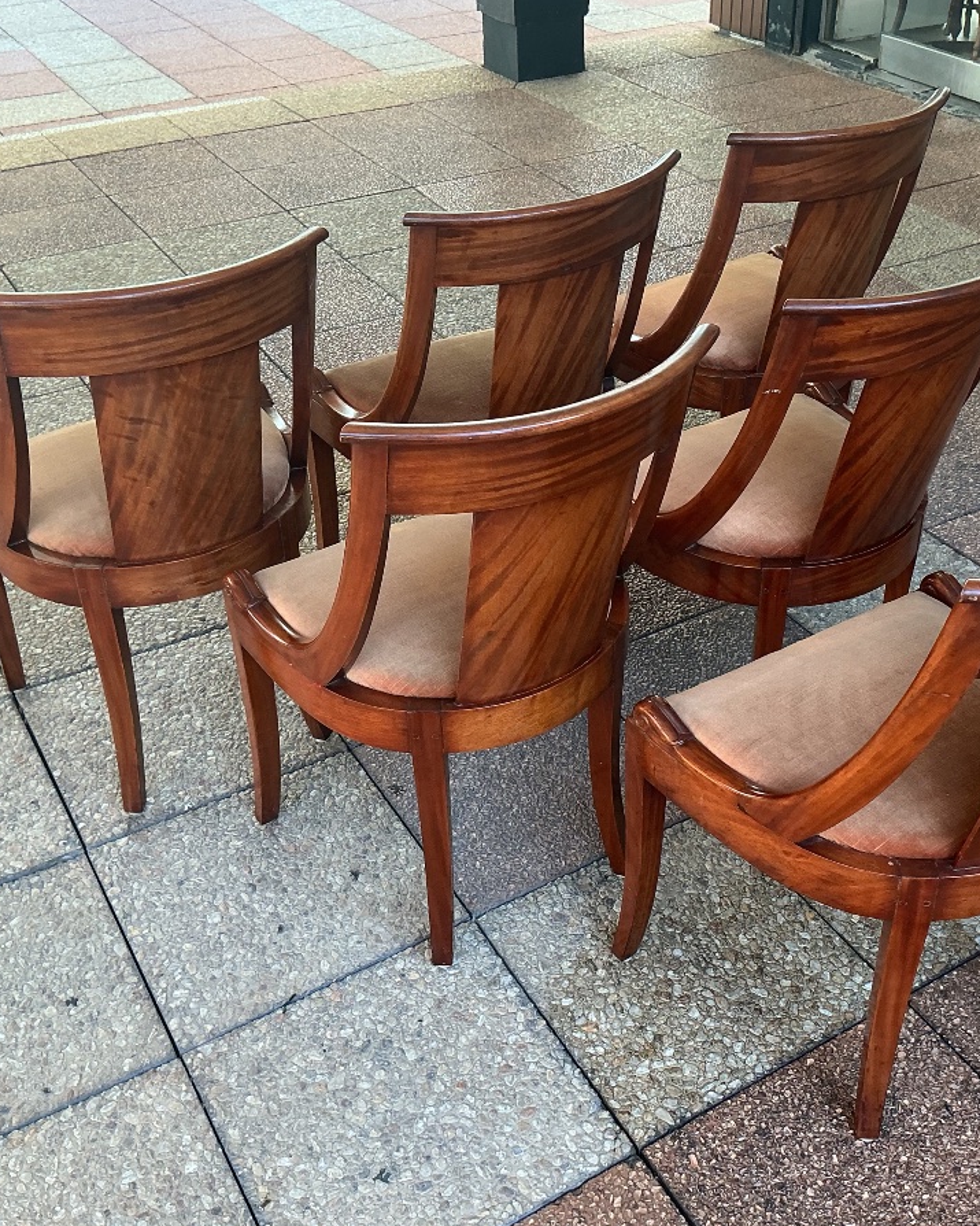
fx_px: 1378
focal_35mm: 38
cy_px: 612
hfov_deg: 39.0
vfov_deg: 47.9
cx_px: 584
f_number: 1.8
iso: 40
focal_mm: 3
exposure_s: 1/100
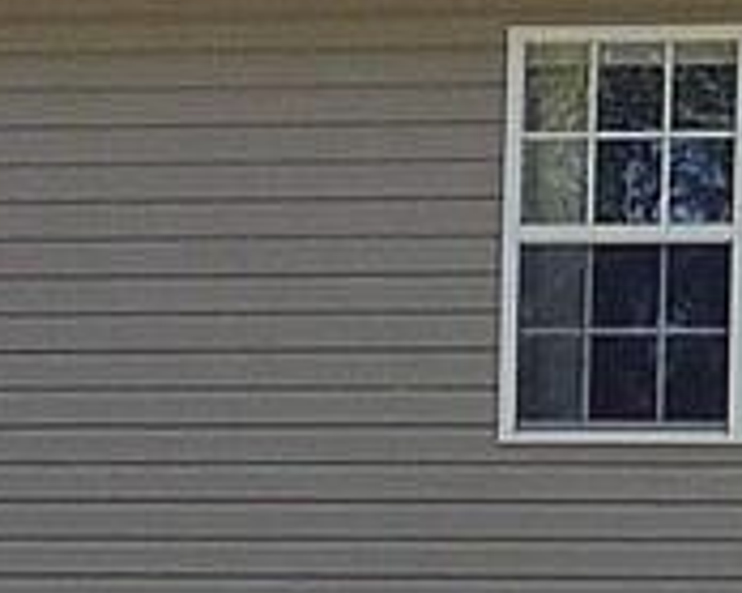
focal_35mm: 258
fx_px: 5663
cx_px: -26
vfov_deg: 5.8
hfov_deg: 7.5
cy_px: 1190
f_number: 2.8
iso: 100
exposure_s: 1/400
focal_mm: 4.4
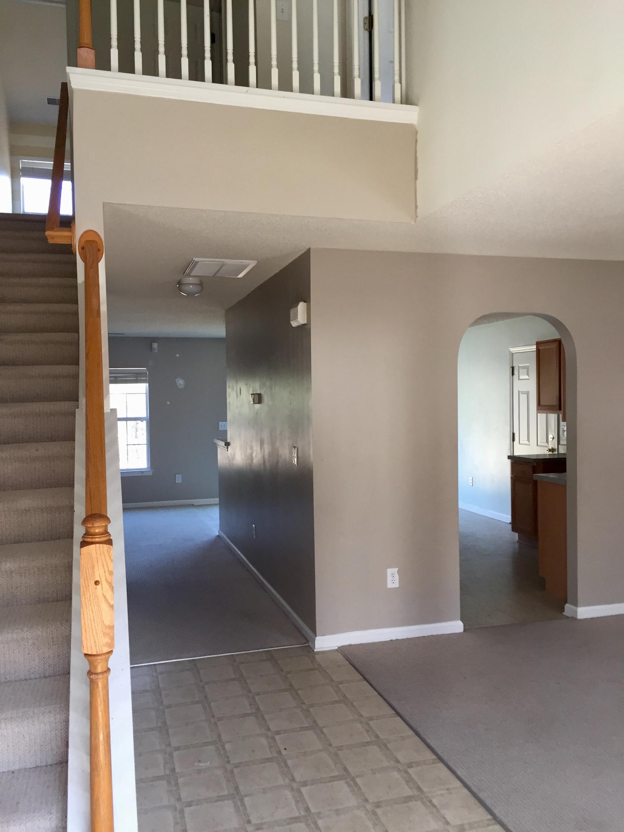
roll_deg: +1.2
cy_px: 416
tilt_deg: -0.2
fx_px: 697
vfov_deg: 61.7
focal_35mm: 29
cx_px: 312
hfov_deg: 48.2
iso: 32
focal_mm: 4.15
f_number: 2.2
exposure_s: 1/30
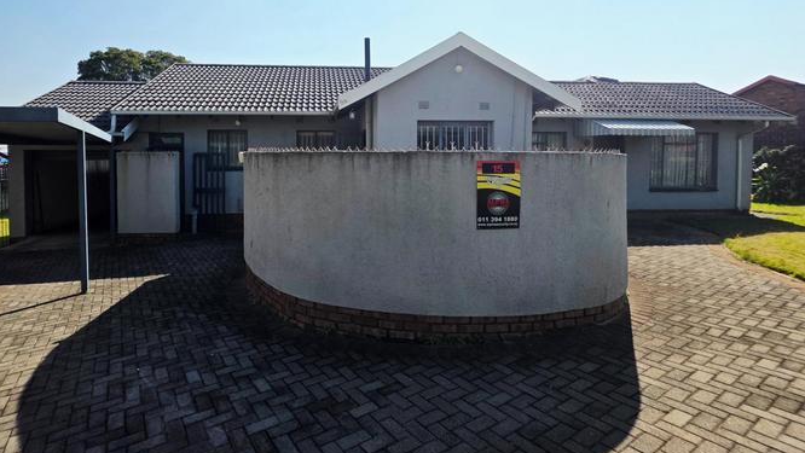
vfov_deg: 62.9
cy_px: 165
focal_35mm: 17
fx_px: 363
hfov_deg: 95.2
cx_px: 342
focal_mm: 2.2
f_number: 1.9
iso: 40
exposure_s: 1/5000
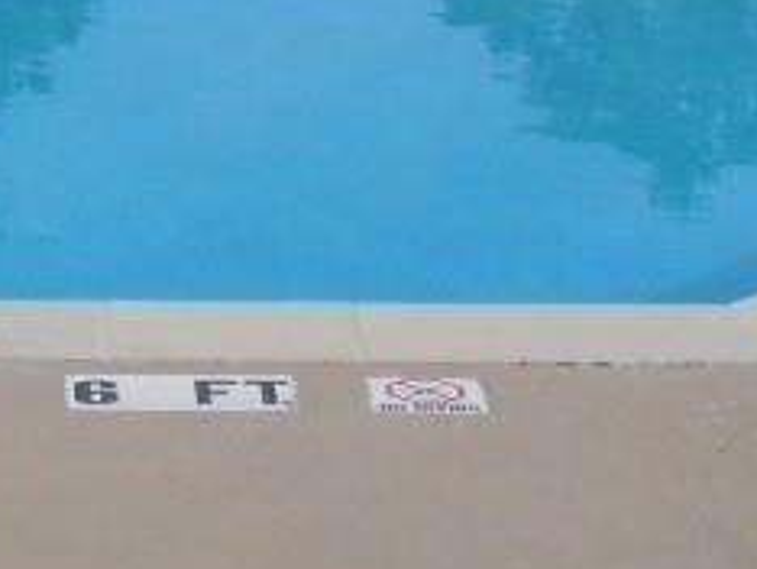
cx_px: 582
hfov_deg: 12.8
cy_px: -65
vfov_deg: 9.6
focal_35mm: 153
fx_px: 3349
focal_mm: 6.3
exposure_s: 1/250
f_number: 8.4
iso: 100
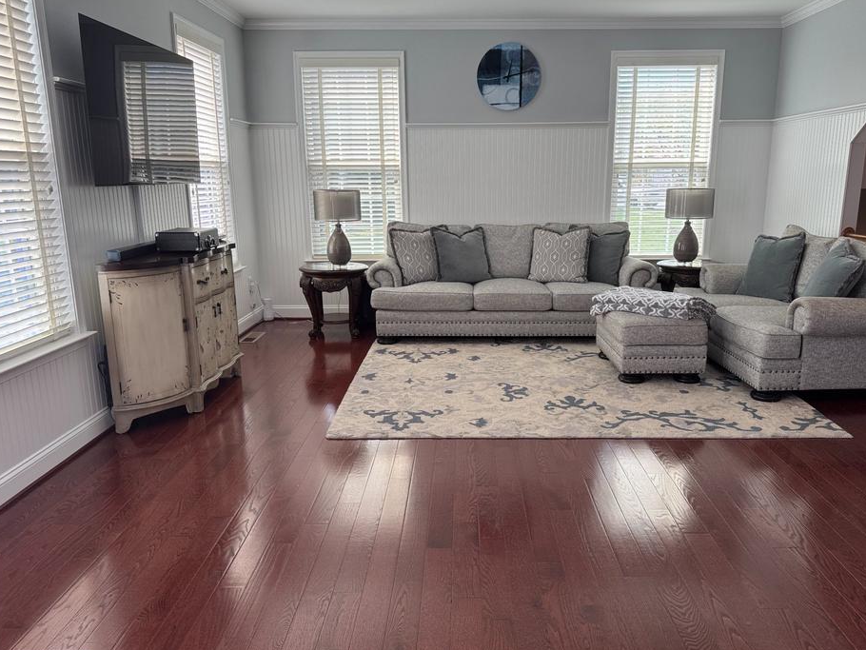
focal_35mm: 27
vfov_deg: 51.4
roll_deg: +0.4
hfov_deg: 65.3
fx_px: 676
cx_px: 459
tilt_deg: -13.4
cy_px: 326
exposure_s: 1/174
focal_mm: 6.76
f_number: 1.78
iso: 80
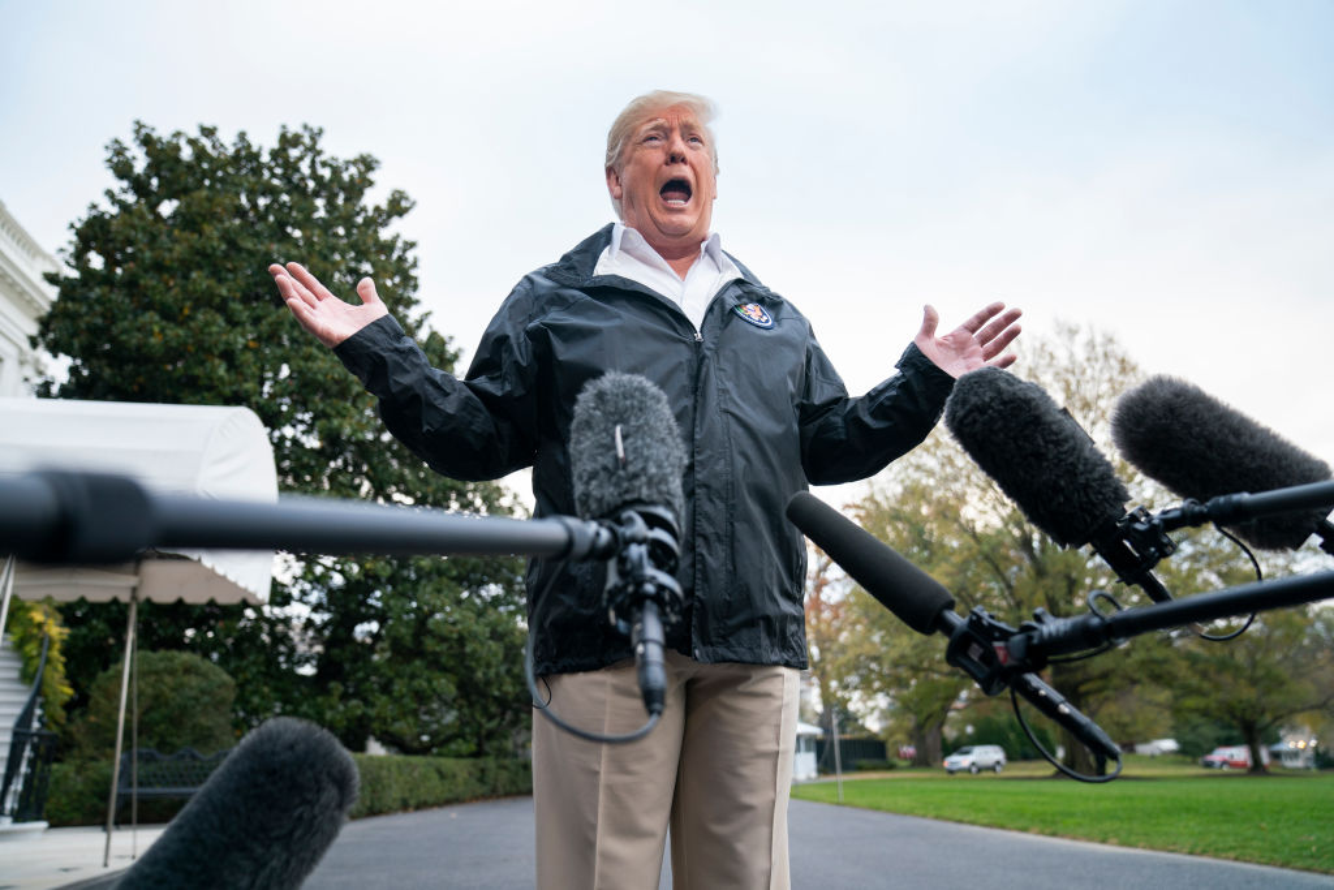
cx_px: 667
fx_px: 889
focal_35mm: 24
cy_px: 445
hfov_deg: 73.7
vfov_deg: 53.1
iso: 400
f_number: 2.8
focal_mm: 24
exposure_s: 1/200
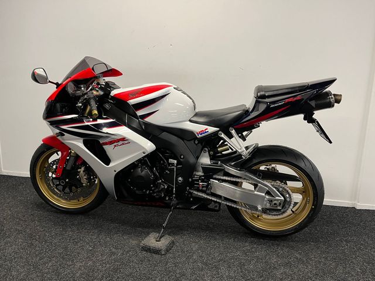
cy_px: 140
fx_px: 282
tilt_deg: -8.2
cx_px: 188
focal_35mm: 26
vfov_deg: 53.1
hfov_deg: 67.3
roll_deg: -2.2
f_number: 1.6
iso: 80
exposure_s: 1/50
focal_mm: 5.1
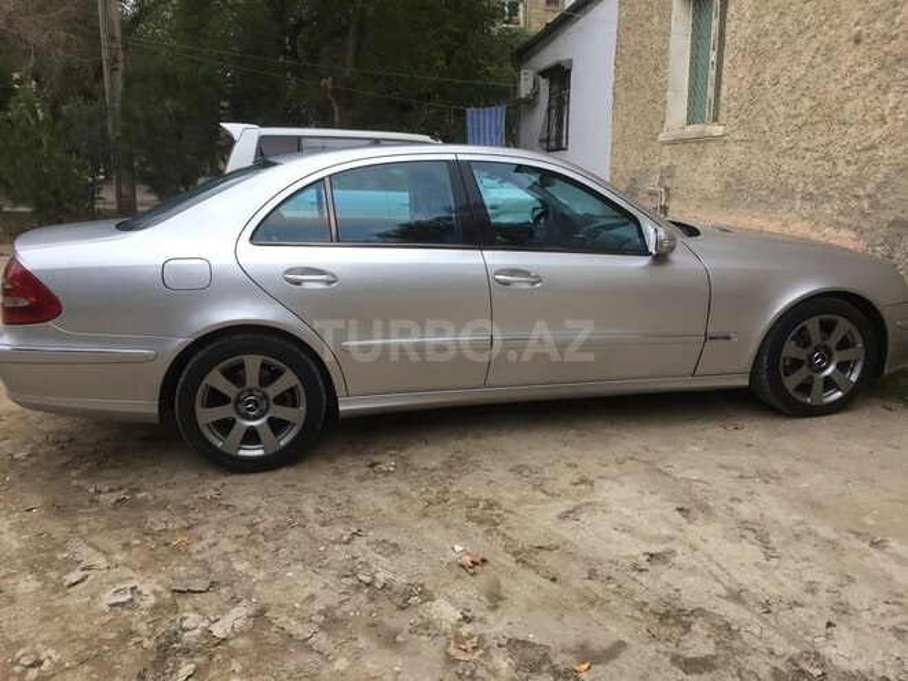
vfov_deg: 48.2
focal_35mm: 29
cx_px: 454
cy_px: 340
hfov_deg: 61.7
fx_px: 761
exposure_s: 1/33
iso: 32
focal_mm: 4.15
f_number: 2.2
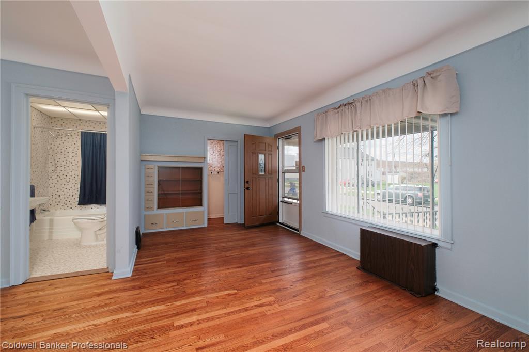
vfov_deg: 77.3
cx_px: 264
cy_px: 176
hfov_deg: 100.4
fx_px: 220
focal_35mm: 15
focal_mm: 10
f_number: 7.1
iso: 500
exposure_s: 1/125
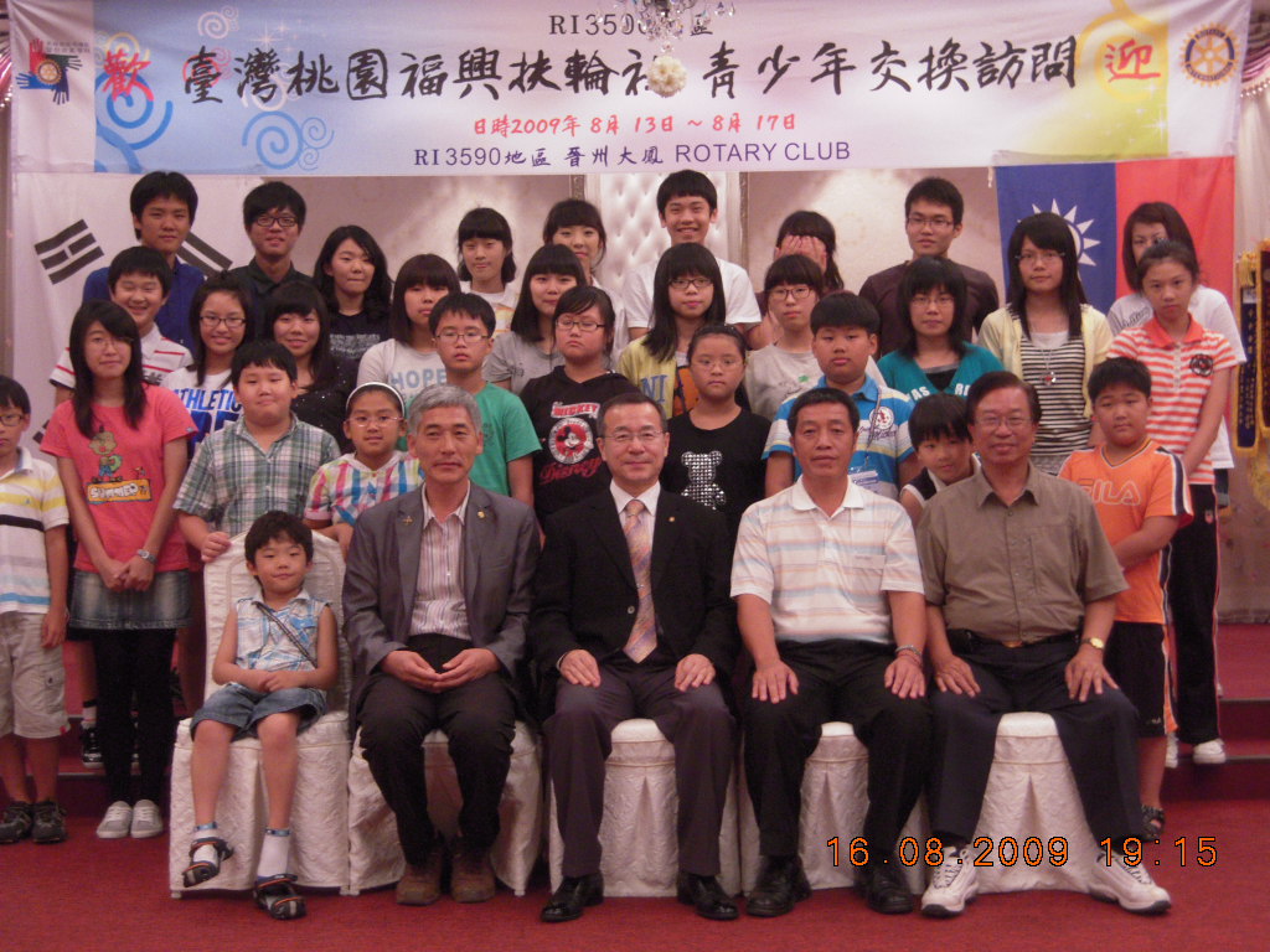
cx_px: 635
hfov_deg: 32.7
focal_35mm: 59
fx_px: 2165
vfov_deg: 24.8
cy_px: 476
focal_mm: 10.5
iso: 400
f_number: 3.9
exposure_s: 1/15
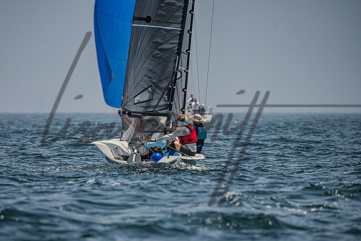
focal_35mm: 522
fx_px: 5235
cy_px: 145
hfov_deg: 3.9
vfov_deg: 2.6
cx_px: 144
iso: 400
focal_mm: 400
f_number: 6.3
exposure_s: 1/5000
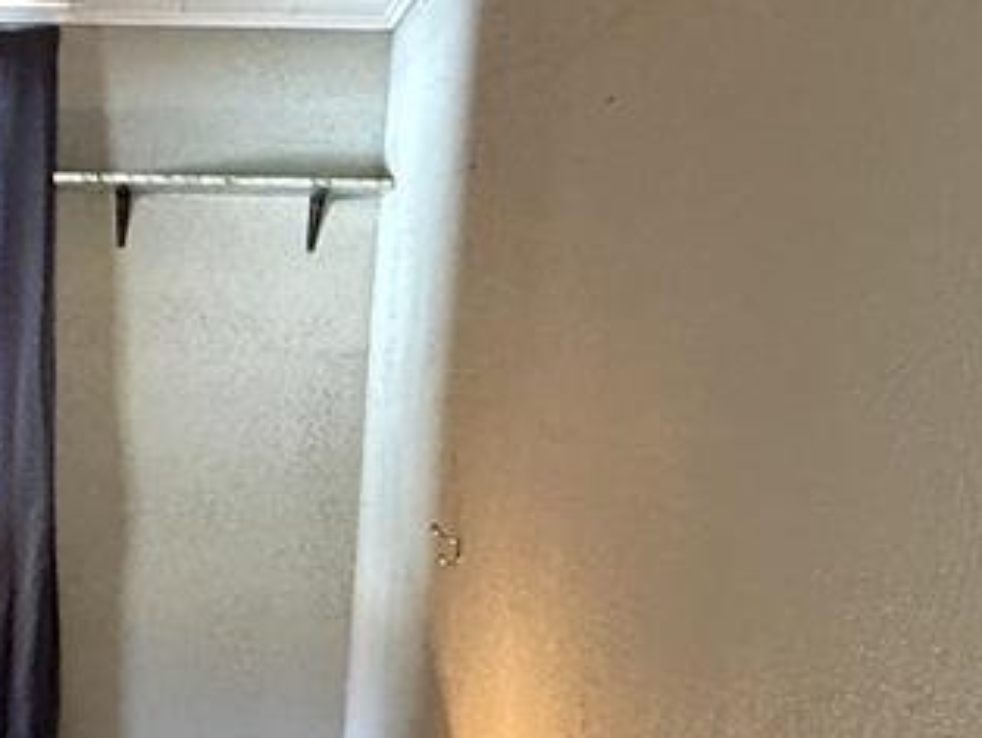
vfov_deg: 24.6
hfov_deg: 31.8
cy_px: 719
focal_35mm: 57
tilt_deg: -11.6
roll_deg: -1.7
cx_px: 59
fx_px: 1618
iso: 1000
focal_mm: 2.22
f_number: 2.2
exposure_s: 1/60
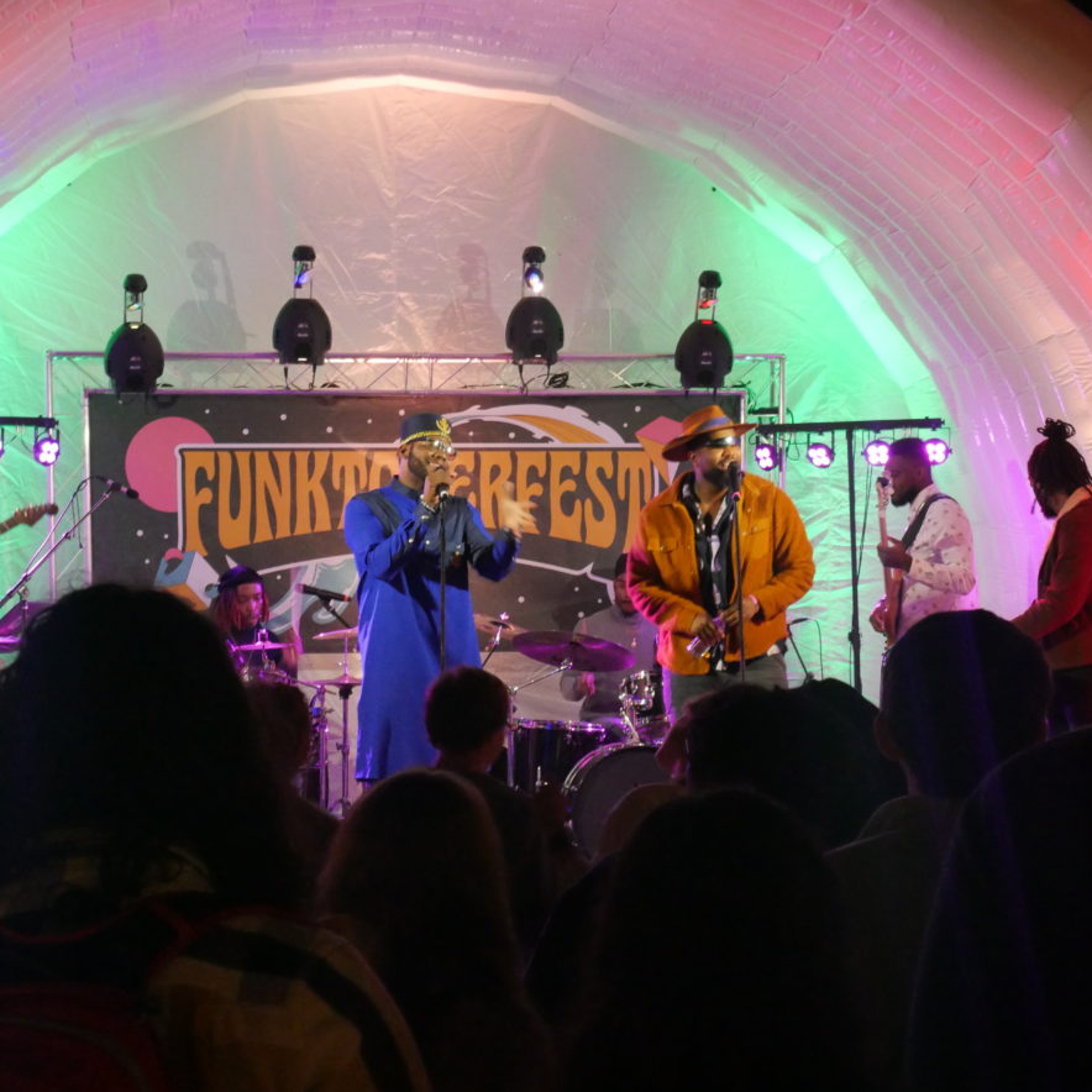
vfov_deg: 20.4
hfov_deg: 20.4
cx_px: 462
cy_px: 546
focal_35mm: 85
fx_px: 3034
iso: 3200
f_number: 8
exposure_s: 1/25
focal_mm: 36
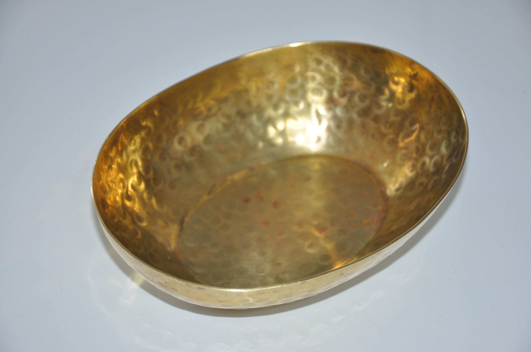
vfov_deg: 13.0
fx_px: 1547
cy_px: 176
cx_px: 266
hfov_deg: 19.5
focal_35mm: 105
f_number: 5.3
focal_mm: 70
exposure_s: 1/60
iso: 800
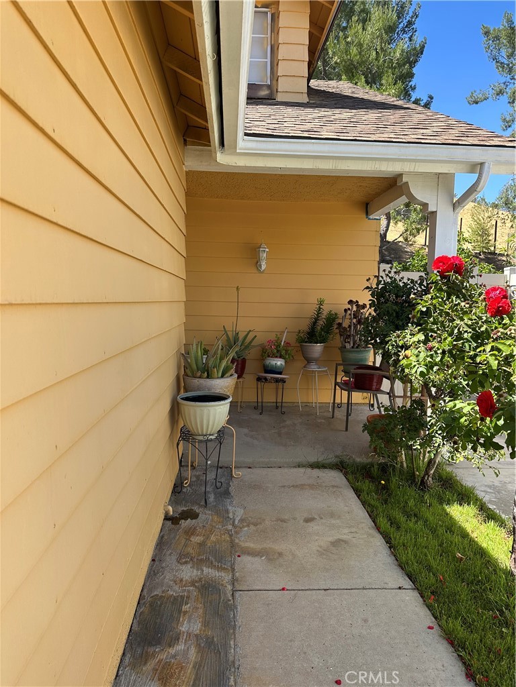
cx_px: 258
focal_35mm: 24
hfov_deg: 56.8
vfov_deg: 71.6
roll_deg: -2.8
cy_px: 344
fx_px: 477
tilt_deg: -4.7
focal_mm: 6.86
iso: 80
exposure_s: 1/1272
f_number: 1.78
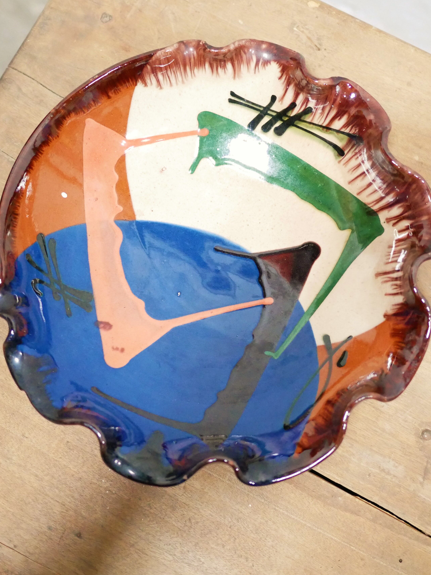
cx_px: 257
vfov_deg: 35.5
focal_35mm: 54
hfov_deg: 27.0
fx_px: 897
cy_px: 289
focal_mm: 20
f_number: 1.7
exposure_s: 1/60
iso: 3200
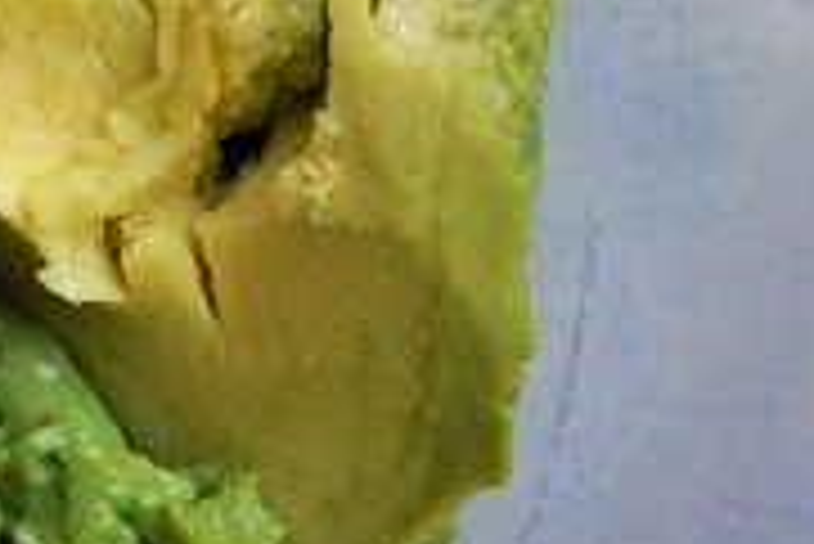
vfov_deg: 5.8
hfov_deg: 8.5
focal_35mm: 238
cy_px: 117
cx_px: -378
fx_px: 5386
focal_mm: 32
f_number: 4.8
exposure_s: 1/320
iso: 3200
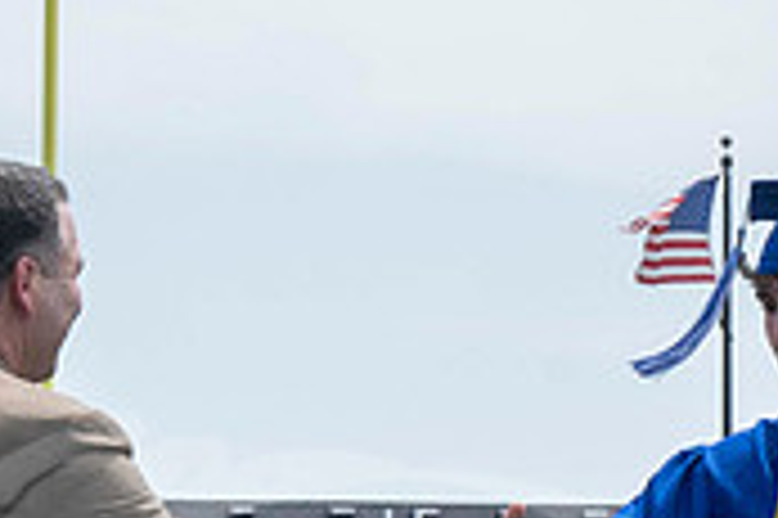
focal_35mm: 467
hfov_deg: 4.4
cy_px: 592
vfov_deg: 2.9
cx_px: -98
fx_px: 10083
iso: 200
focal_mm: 70
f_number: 13
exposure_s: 1/250
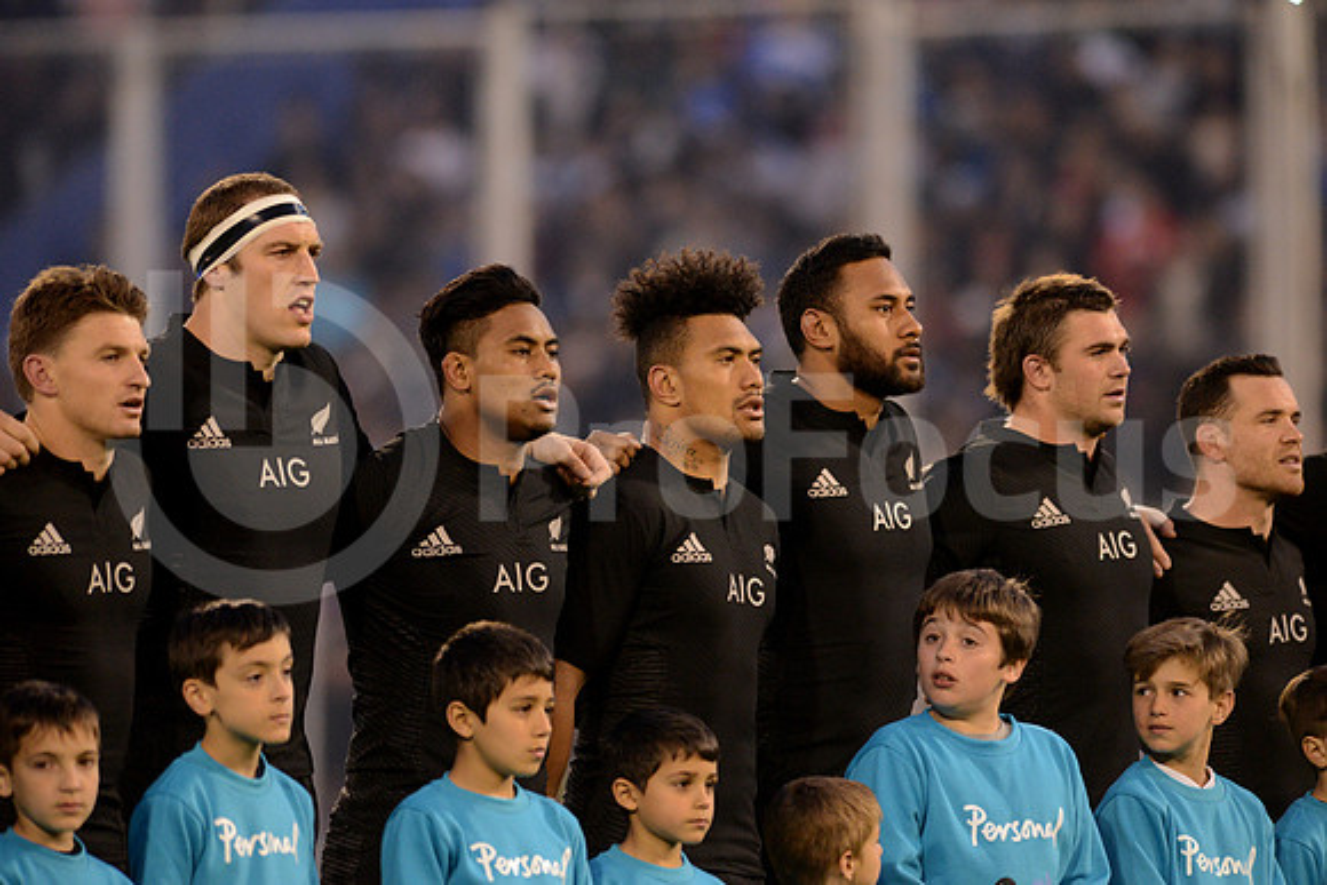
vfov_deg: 3.3
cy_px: 442
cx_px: 664
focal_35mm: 420
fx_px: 15485
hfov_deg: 4.9
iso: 4500
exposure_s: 1/800
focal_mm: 420
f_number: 4
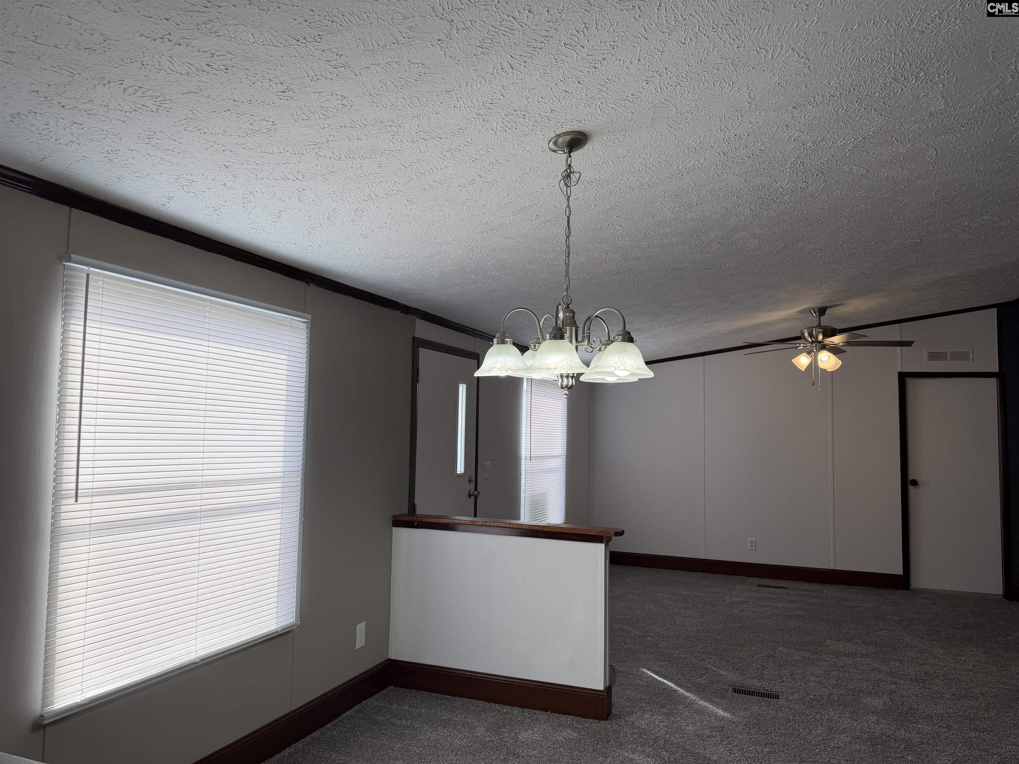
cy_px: 382
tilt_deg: +3.6
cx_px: 510
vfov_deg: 56.8
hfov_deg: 71.6
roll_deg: -1.2
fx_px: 706
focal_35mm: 24
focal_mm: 6.76
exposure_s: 1/365
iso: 80
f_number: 1.78
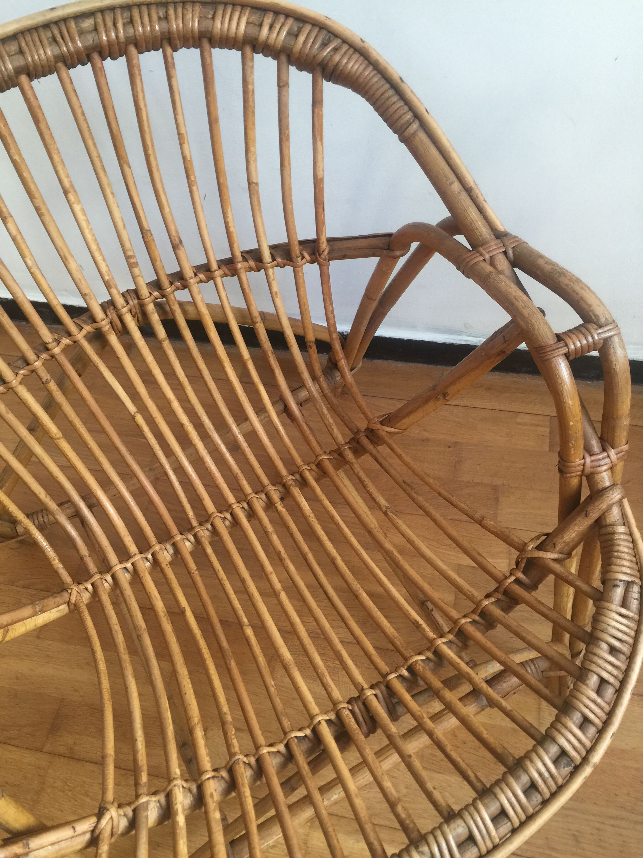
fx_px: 718
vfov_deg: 61.7
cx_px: 322
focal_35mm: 29
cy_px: 429
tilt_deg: -57.7
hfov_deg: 48.2
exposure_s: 1/33
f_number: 2.2
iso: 50
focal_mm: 4.15
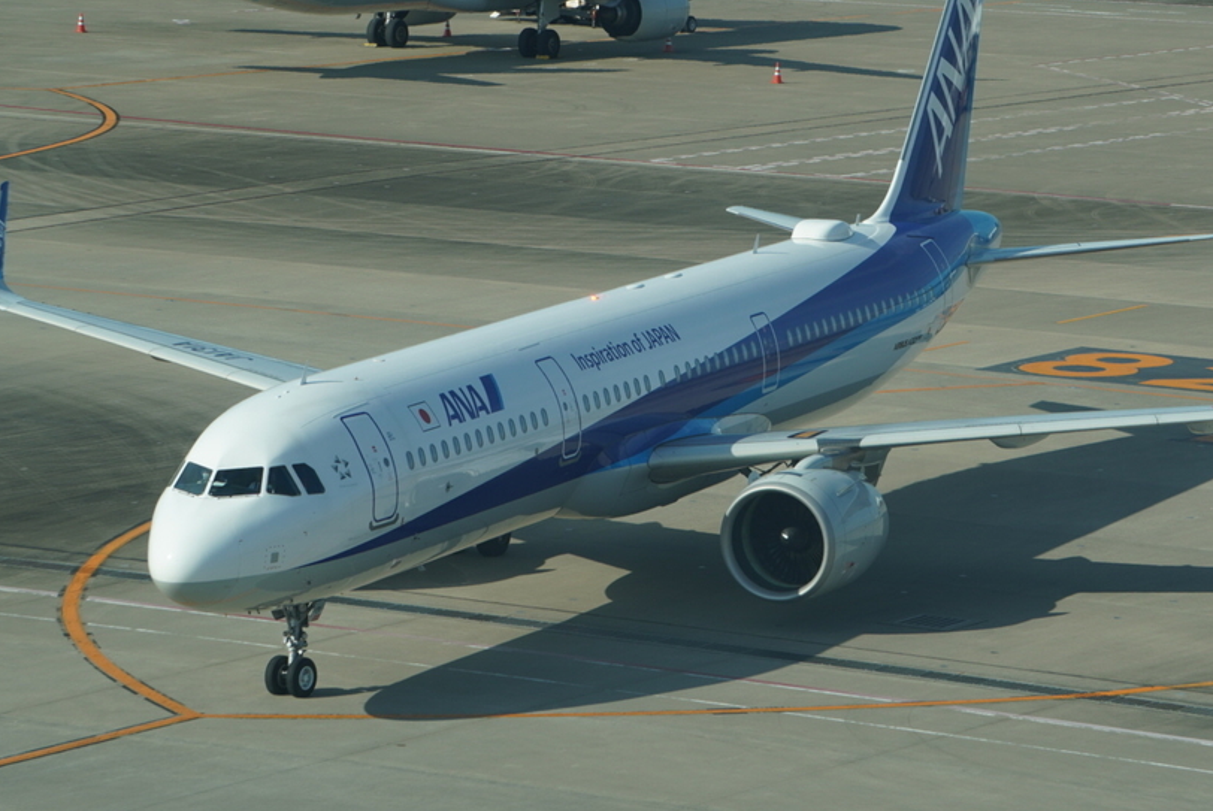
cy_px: 239
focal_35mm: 195
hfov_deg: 10.5
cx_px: 698
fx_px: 6576
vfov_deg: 7.1
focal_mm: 88
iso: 100
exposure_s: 1/320
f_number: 7.1
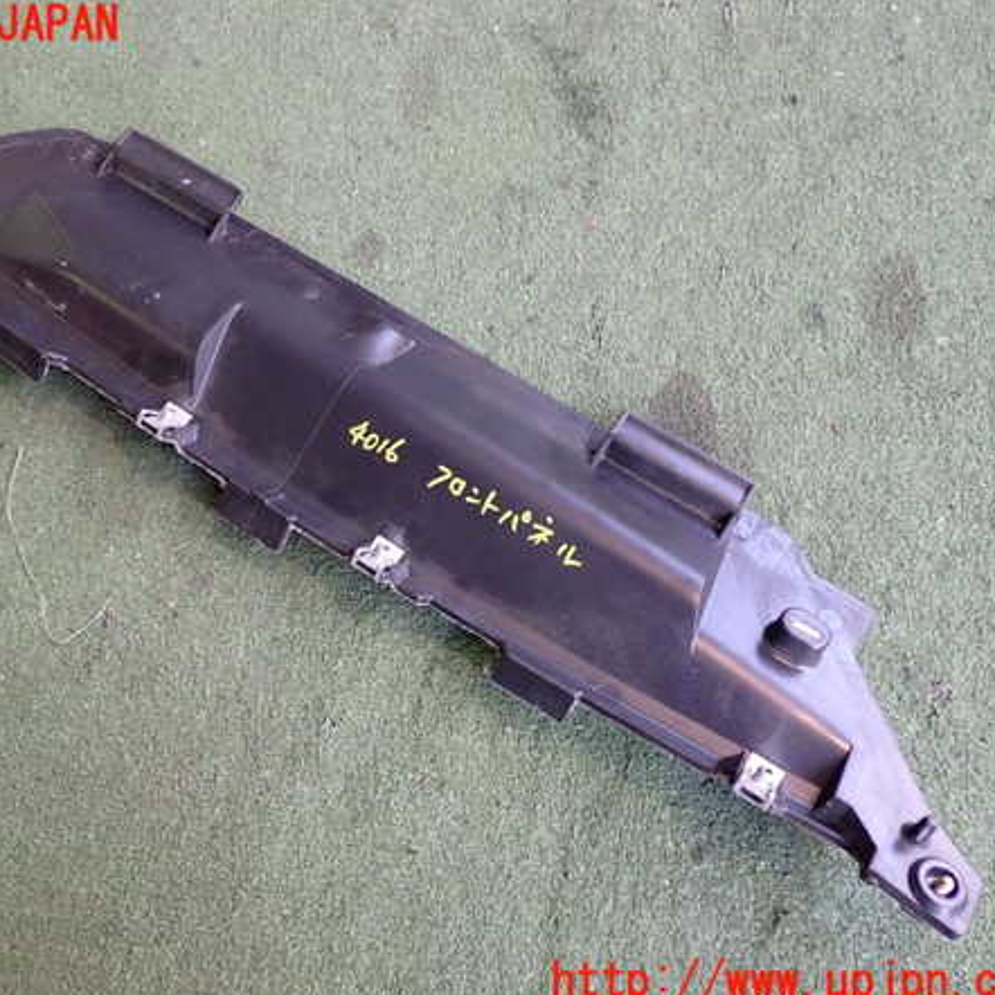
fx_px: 1171
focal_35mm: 36
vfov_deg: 46.0
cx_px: 385
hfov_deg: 45.7
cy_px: 504
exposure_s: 1/40
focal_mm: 5.4
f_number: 2.3
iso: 200
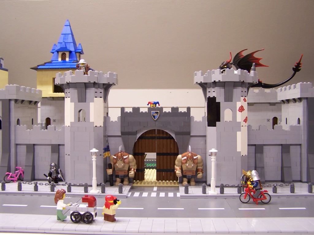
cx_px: 157
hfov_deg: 49.0
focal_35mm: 38
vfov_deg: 37.7
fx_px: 345
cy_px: 118
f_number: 2.8
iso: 80
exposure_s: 1/6
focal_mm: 6.3
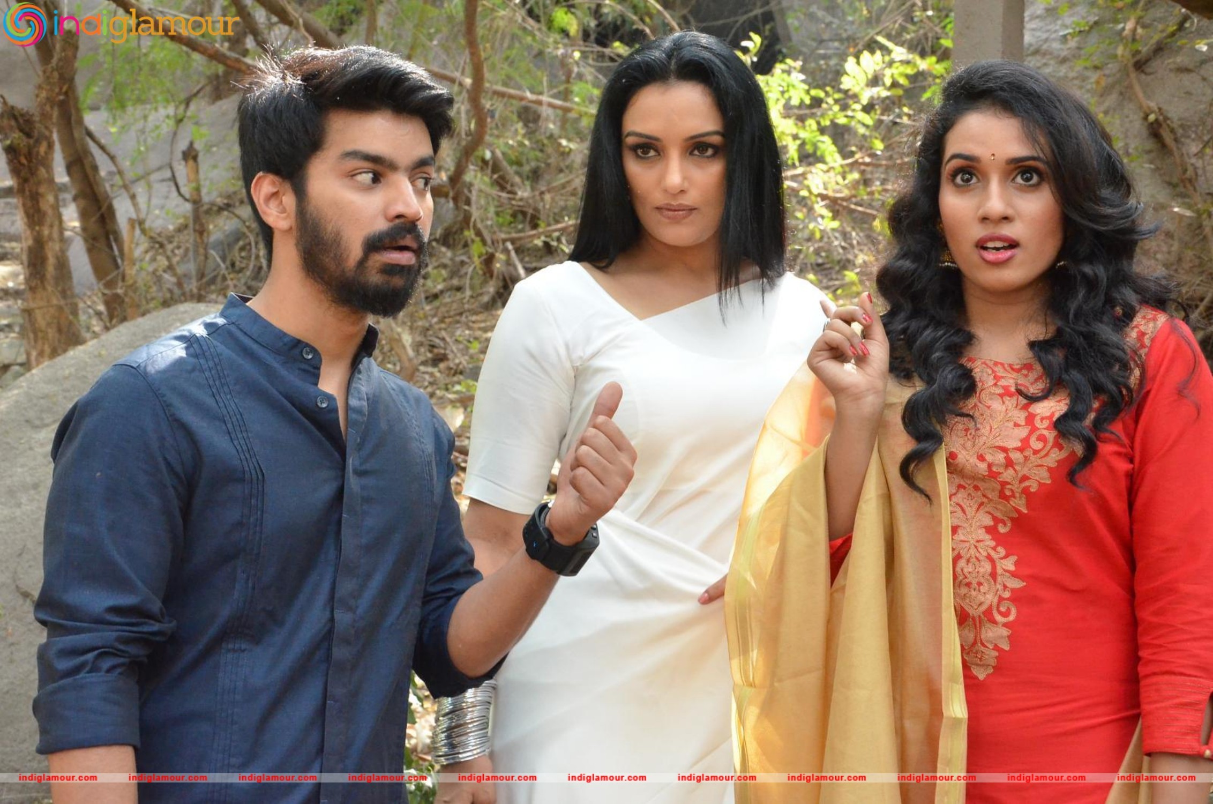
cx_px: 606
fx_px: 1765
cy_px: 402
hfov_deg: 37.9
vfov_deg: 25.6
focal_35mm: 52
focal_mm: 35
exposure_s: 1/125
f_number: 6.3
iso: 3200
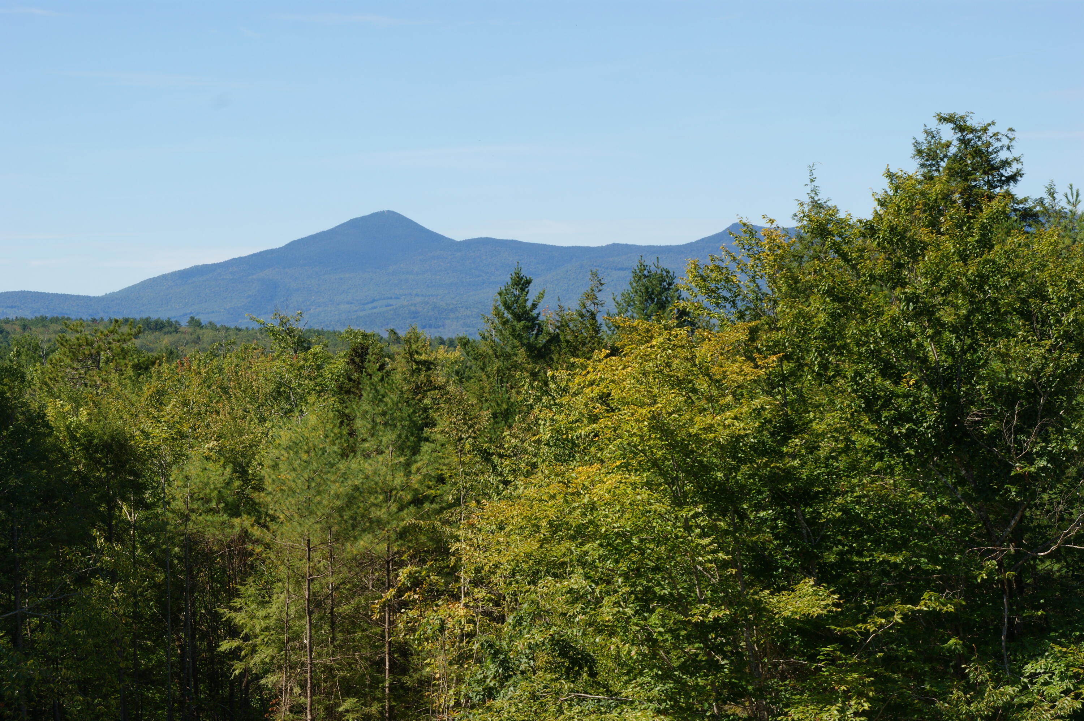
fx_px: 3159
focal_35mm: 105
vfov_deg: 13.0
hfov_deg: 19.5
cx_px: 542
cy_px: 360
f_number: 10
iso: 100
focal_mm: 70
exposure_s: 1/160
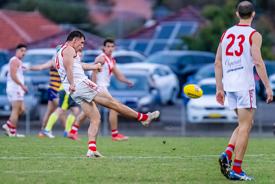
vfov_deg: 2.1
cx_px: 83
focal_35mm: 650
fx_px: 4966
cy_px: 77
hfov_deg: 3.2
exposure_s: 1/1600
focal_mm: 420
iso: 9000
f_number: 4
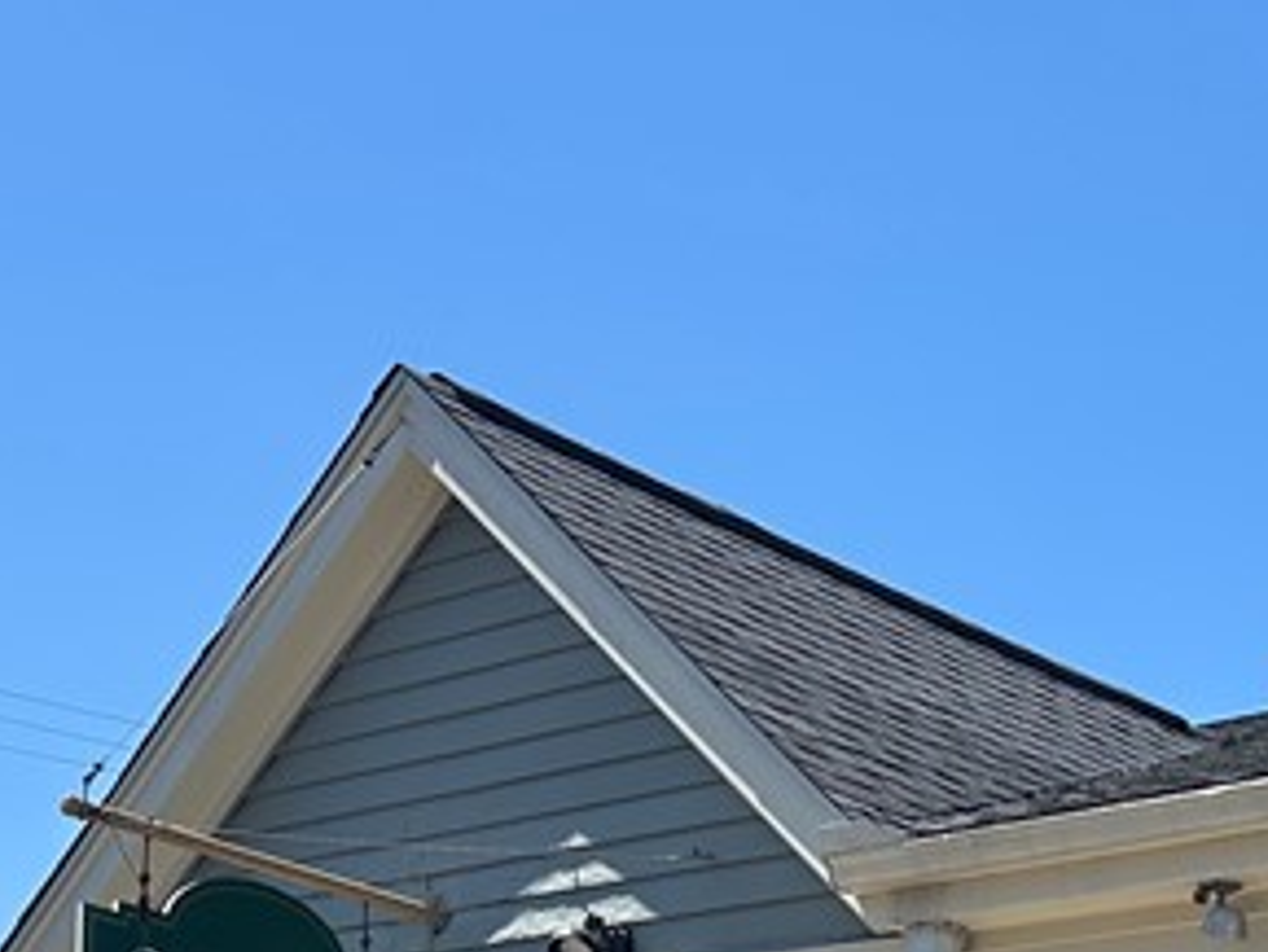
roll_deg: -4.9
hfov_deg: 22.5
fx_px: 3115
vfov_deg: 15.6
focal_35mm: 85
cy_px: 1557
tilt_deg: +2.3
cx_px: 1101
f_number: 1.78
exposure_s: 1/4184
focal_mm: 6.86
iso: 80
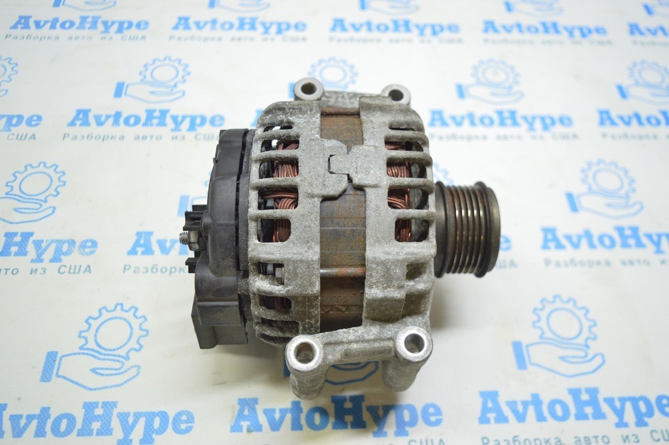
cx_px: 334
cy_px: 222
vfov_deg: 39.9
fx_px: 613
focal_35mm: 33
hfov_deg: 57.3
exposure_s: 1/40
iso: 400
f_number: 3.8
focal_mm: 22
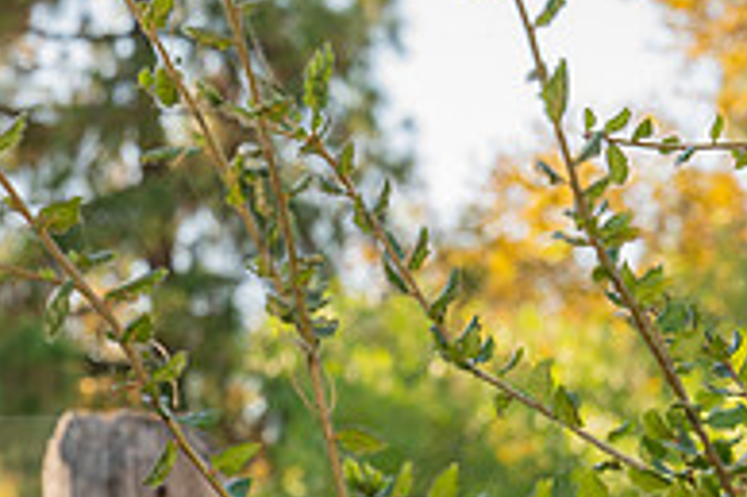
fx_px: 5411
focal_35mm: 261
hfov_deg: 7.7
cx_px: -390
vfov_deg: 5.2
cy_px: 565
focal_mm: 70
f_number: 5.6
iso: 200
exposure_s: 1/200
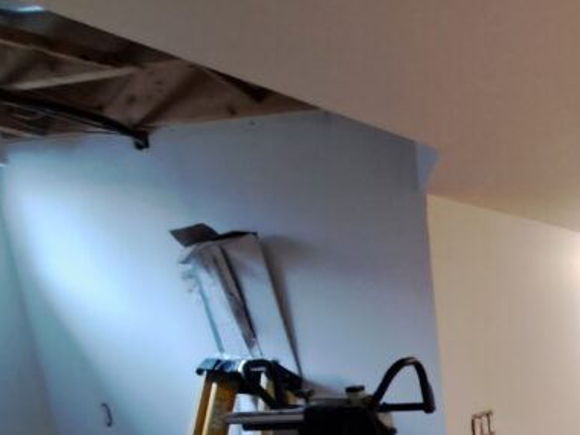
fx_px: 586
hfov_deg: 37.0
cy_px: 487
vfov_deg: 34.6
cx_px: 728
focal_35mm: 35
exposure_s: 1/24
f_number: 2.2
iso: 250
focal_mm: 1.74
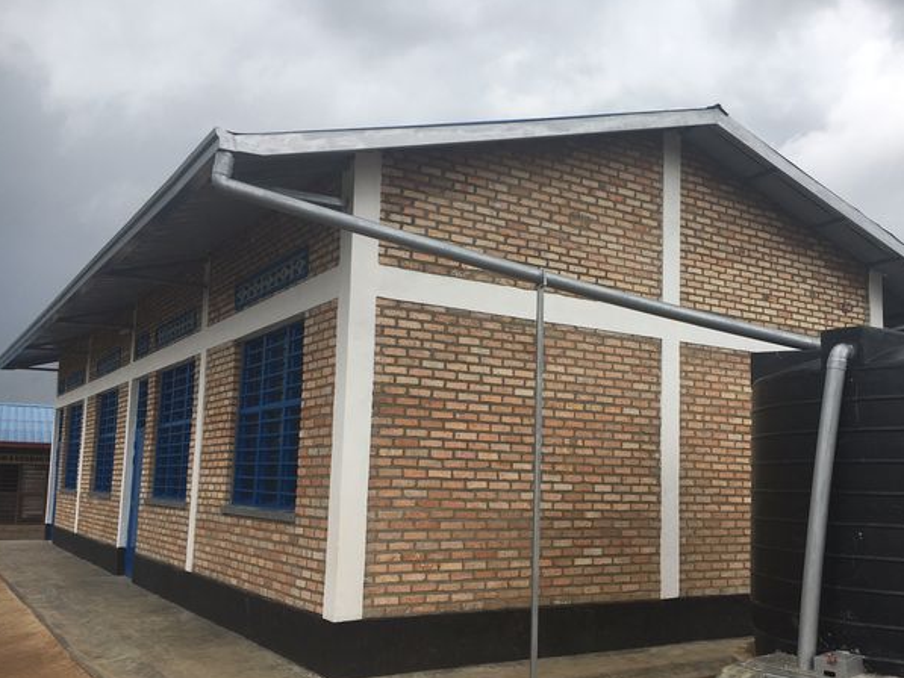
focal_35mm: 34
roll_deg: -1.5
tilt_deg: +6.9
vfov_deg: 41.7
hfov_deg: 53.7
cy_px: 381
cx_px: 522
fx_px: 888
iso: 25
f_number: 2.2
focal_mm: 4.15
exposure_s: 1/1166
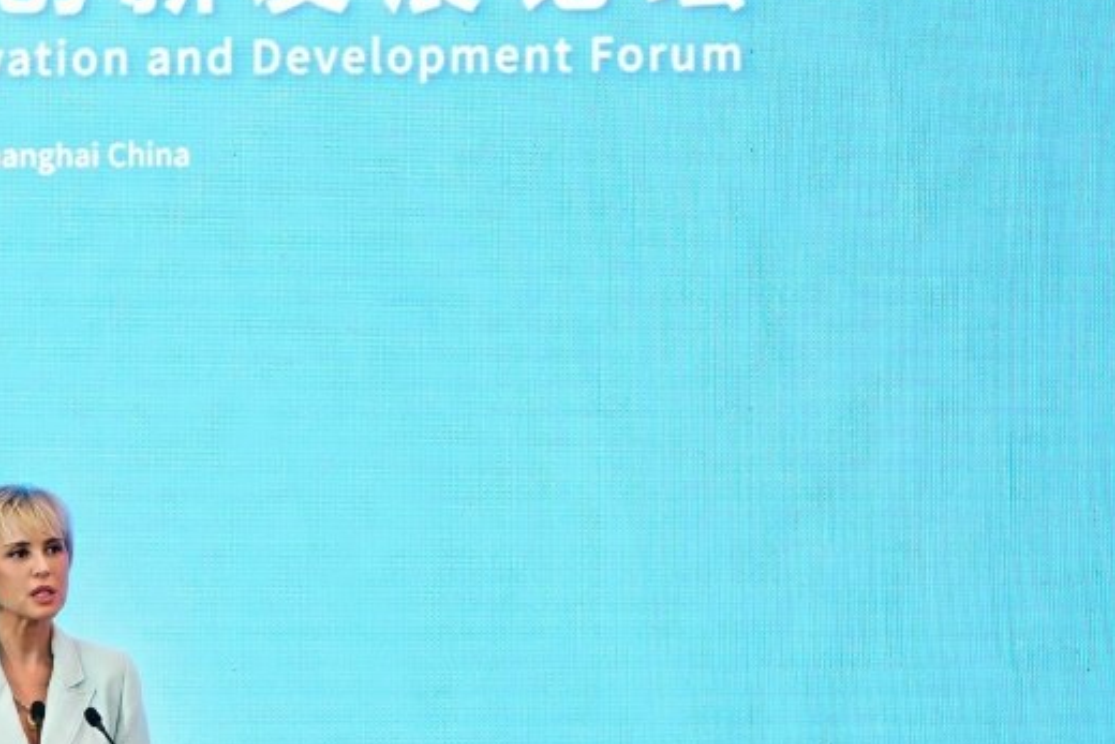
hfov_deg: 6.3
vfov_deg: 4.2
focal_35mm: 327
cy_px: 405
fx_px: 10130
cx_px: 240
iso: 1250
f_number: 4
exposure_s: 1/160
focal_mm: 105
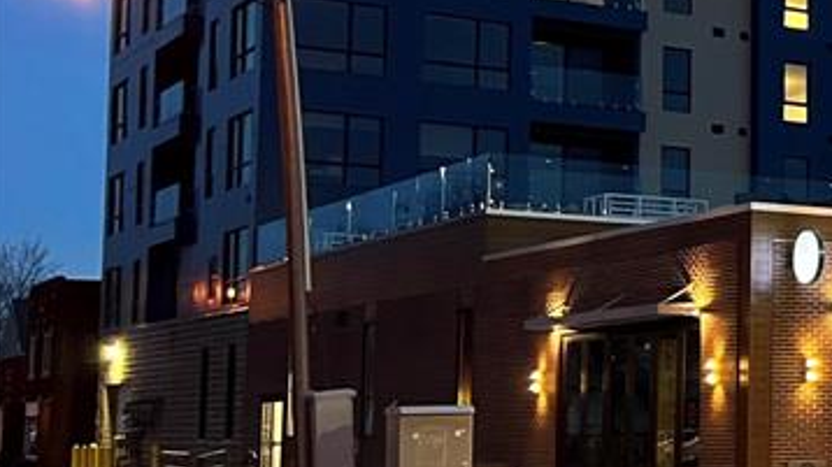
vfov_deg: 14.9
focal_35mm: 81
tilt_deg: +3.7
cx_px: 1178
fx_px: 1786
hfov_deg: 22.4
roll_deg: +0.7
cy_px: 244
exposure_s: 1/40
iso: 640
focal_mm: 5.7
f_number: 1.5
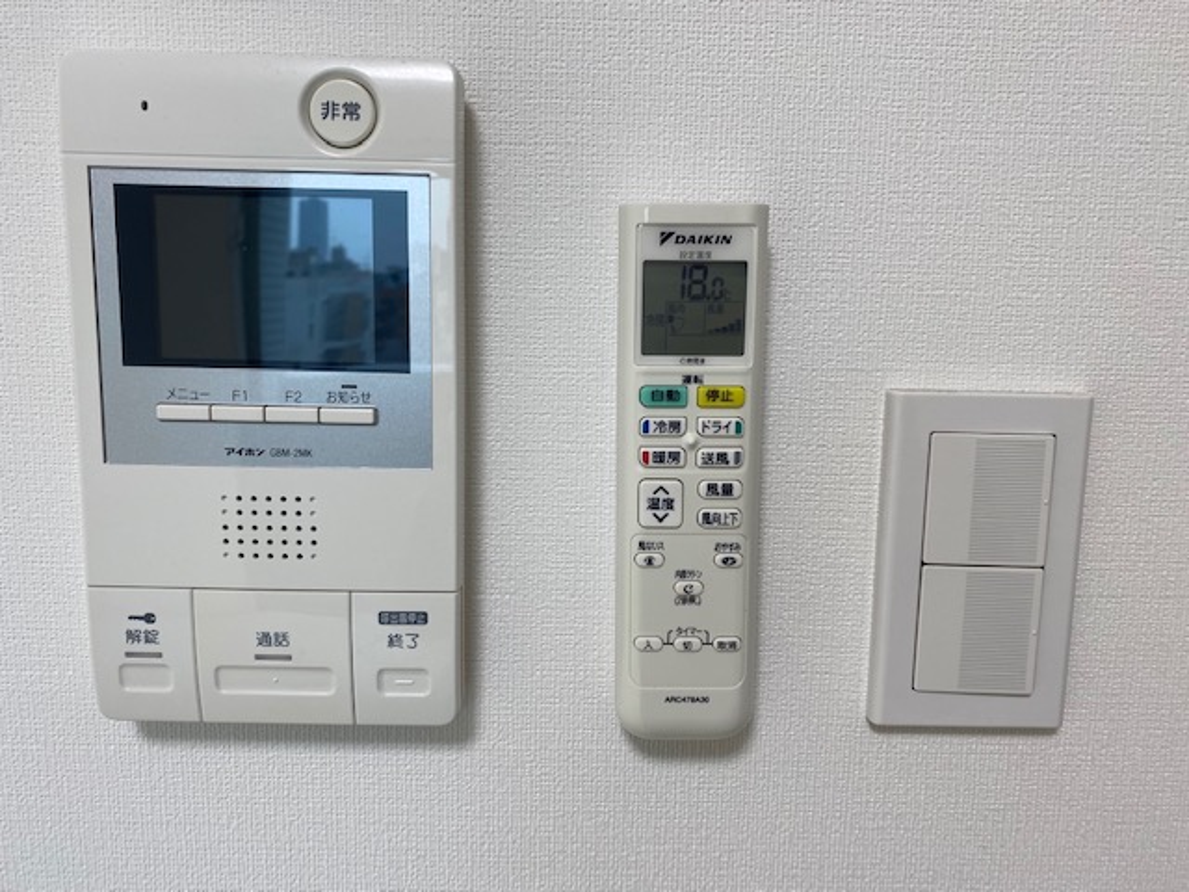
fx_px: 893
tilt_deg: -10.2
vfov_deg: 53.1
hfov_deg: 67.3
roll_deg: -1.5
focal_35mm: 26
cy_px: 446
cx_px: 594
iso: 64
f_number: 1.8
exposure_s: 1/100
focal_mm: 4.25
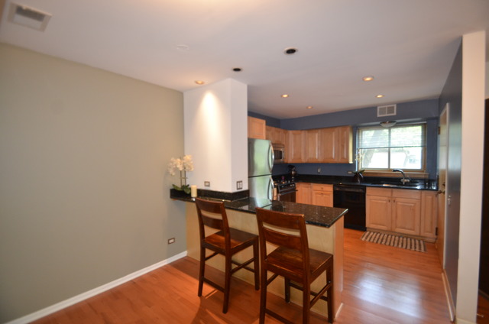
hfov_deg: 100.5
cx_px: 244
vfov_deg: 77.1
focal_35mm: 15
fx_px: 203
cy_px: 162
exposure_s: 1/60
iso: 800
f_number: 3.5
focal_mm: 10
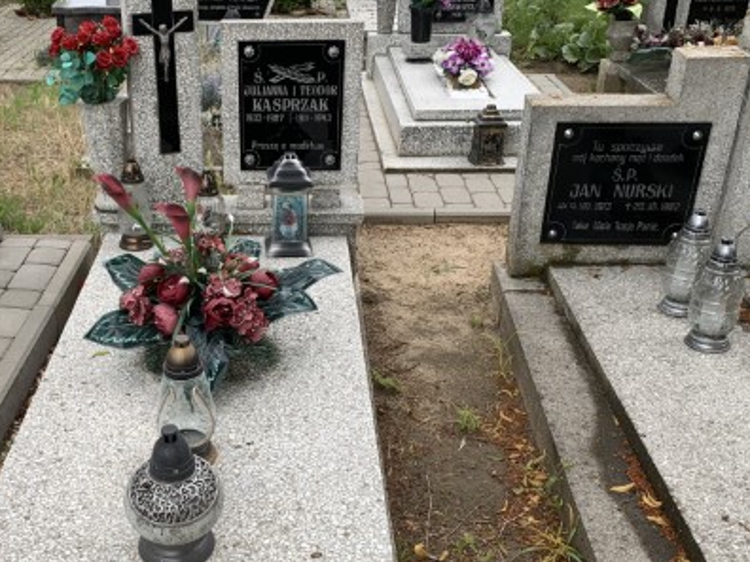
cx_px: 259
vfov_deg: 34.3
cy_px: 318
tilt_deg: -20.7
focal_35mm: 42
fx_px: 910
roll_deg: +1.1
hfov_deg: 44.2
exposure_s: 1/711
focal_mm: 4.25
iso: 25
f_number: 1.8
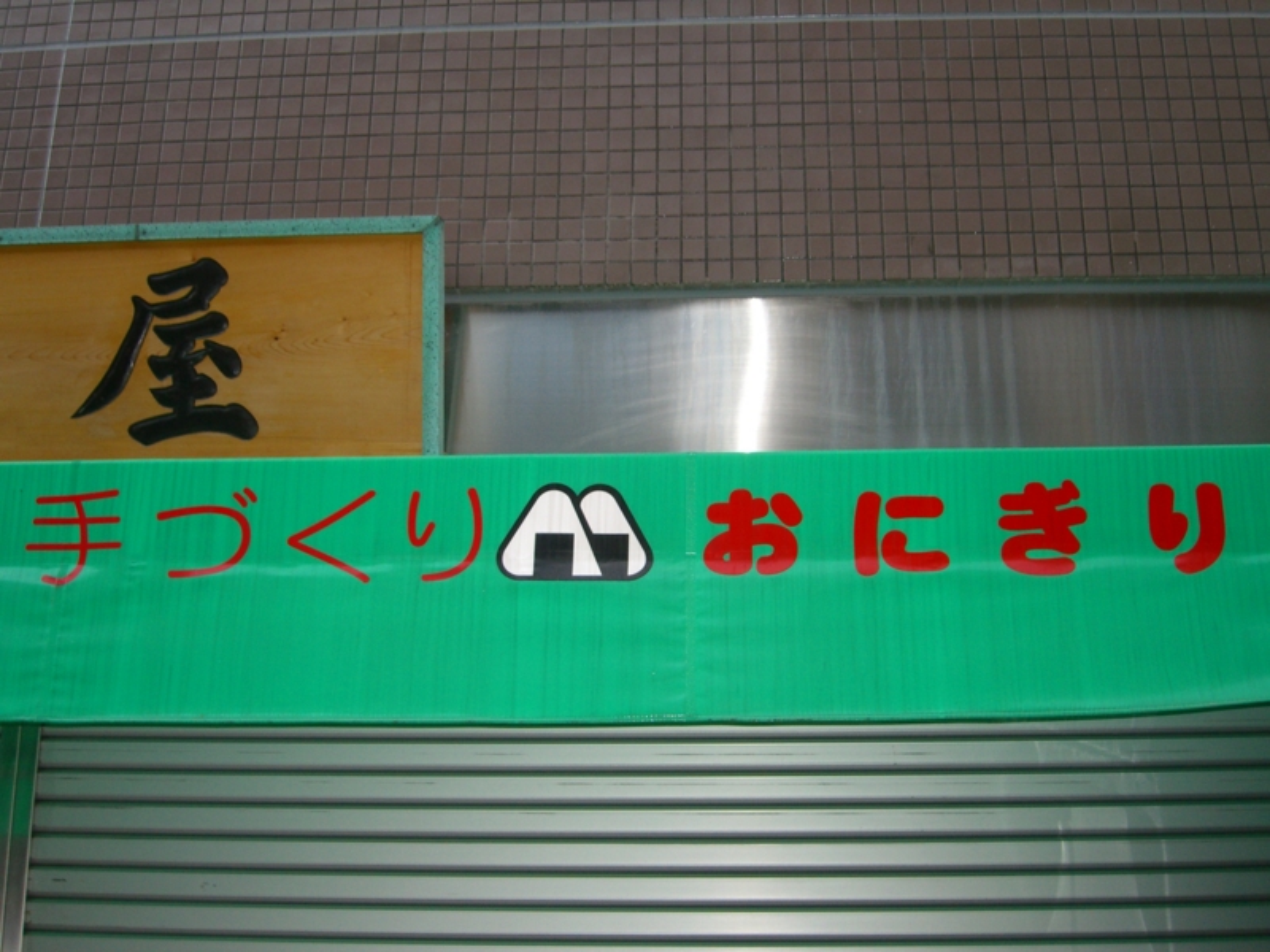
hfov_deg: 41.2
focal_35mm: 46
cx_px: 635
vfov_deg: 31.5
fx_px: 1688
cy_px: 476
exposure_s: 1/60
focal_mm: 9.5
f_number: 3.1
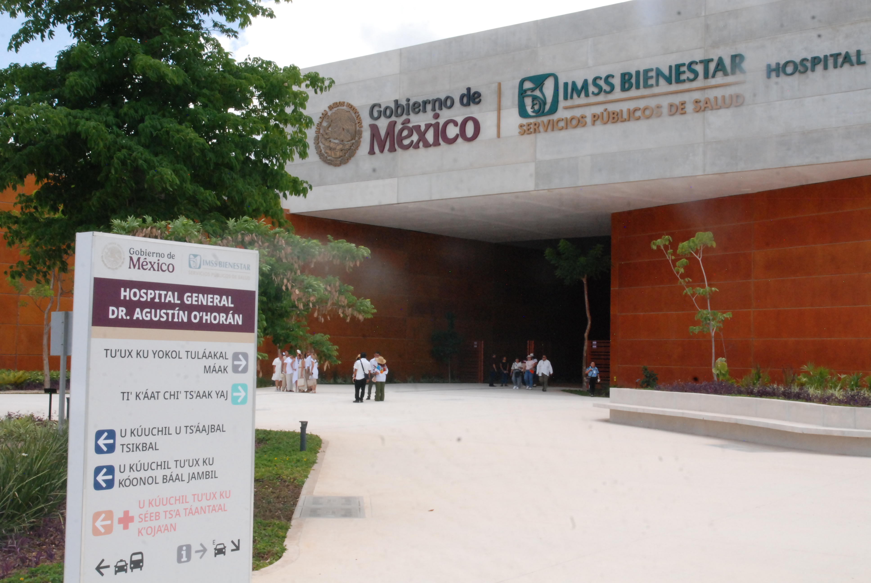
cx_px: 436
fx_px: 1054
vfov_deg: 30.9
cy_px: 292
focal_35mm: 44
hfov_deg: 44.9
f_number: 22
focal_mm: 29
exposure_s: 1/125
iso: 1000
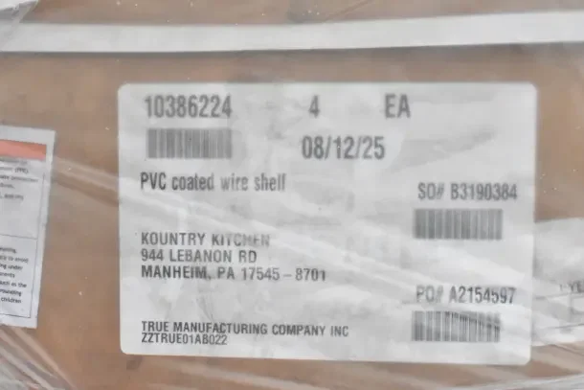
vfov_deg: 29.9
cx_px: 292
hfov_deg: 43.6
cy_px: 195
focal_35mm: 45
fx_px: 730
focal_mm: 30
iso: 6400
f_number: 22
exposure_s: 1/2000
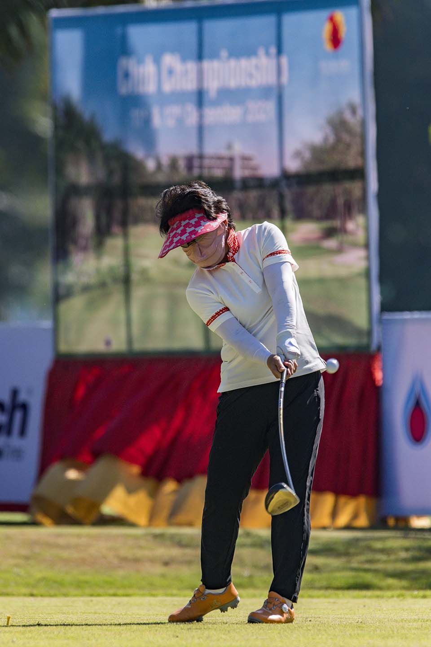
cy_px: 324
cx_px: 216
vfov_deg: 3.2
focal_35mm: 650
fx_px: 11672
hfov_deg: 2.1
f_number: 8
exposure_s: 1/2500
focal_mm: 650
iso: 360
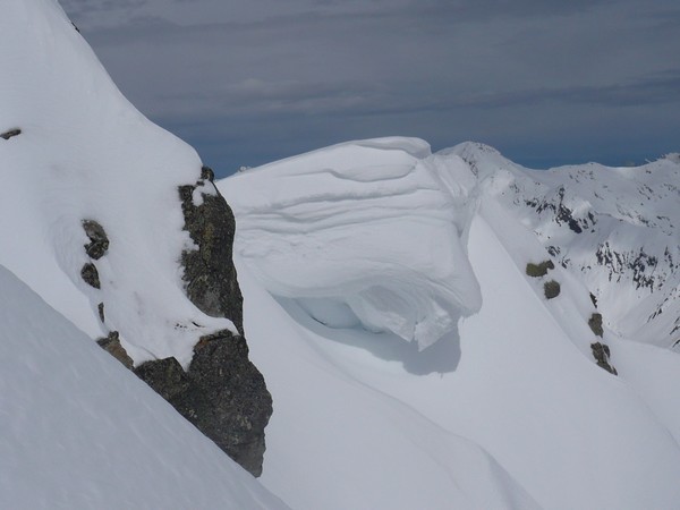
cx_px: 340
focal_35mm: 61
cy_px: 255
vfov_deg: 24.0
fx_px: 1198
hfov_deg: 31.7
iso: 100
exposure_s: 1/1600
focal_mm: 7.5
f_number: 9
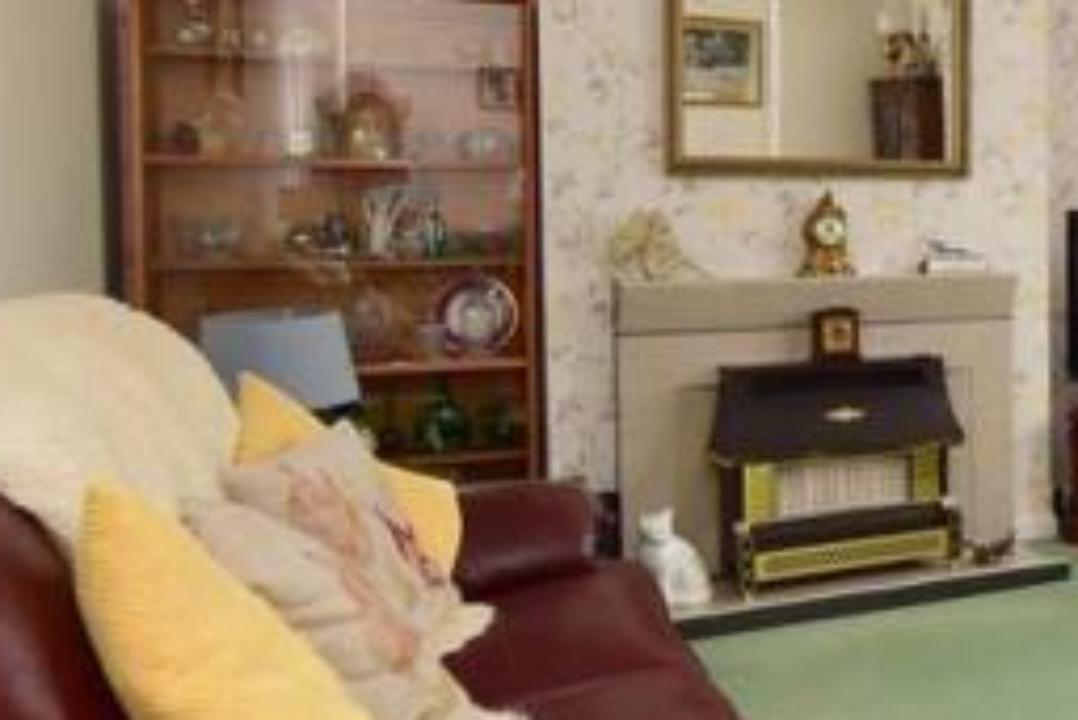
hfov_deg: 39.6
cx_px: 1120
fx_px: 1267
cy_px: 242
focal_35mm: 42
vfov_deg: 31.5
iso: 200
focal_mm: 11
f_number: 6.3
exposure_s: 1/50
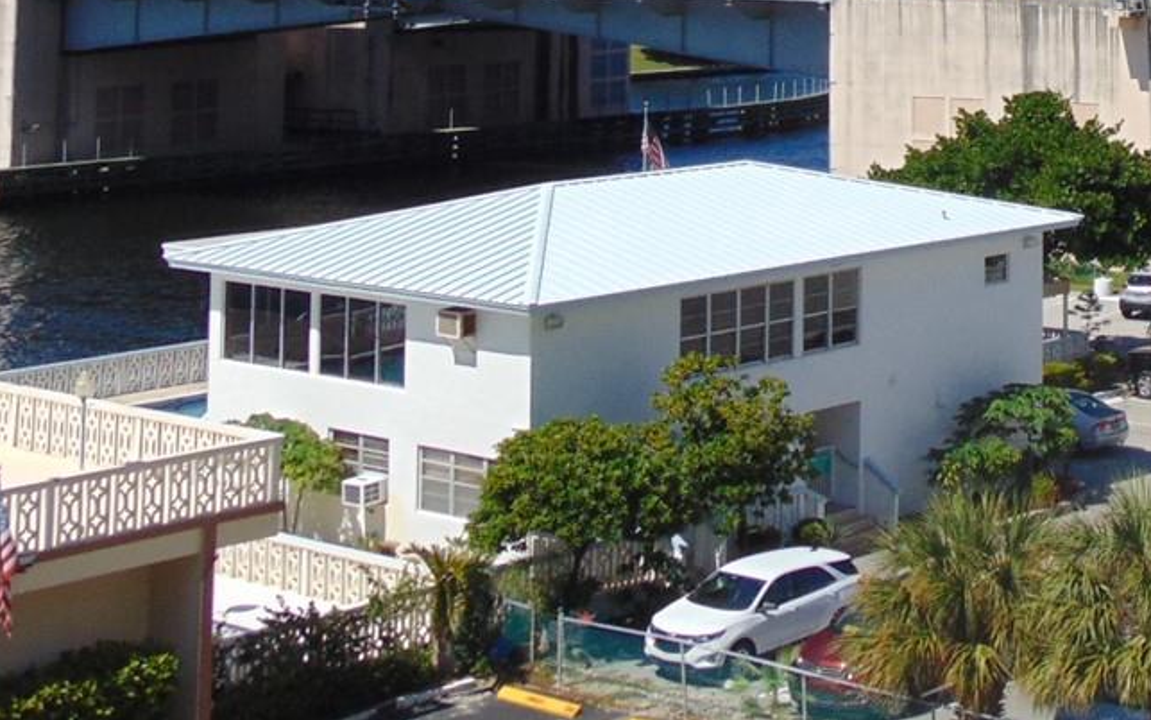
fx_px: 2729
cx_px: 1070
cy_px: -351
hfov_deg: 23.1
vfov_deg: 14.1
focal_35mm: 87
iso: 80
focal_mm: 5.8
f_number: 8.2
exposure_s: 1/320
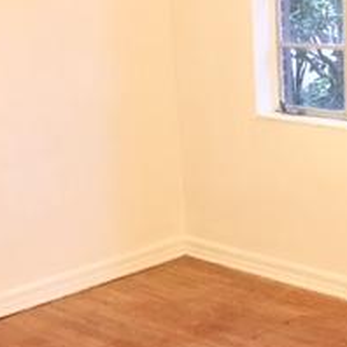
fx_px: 941
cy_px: 191
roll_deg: +0.5
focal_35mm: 83
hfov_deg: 20.2
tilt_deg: -12.9
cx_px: 345
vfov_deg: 20.9
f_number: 2.2
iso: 64
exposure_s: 1/15
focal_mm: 4.15
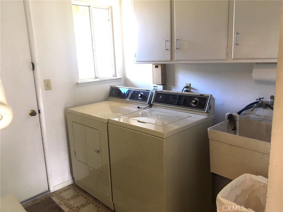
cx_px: 142
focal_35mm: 29
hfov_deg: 61.7
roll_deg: +3.1
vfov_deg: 48.2
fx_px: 237
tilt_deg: -9.4
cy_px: 106
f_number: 2.2
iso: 50
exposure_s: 1/30
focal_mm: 4.15
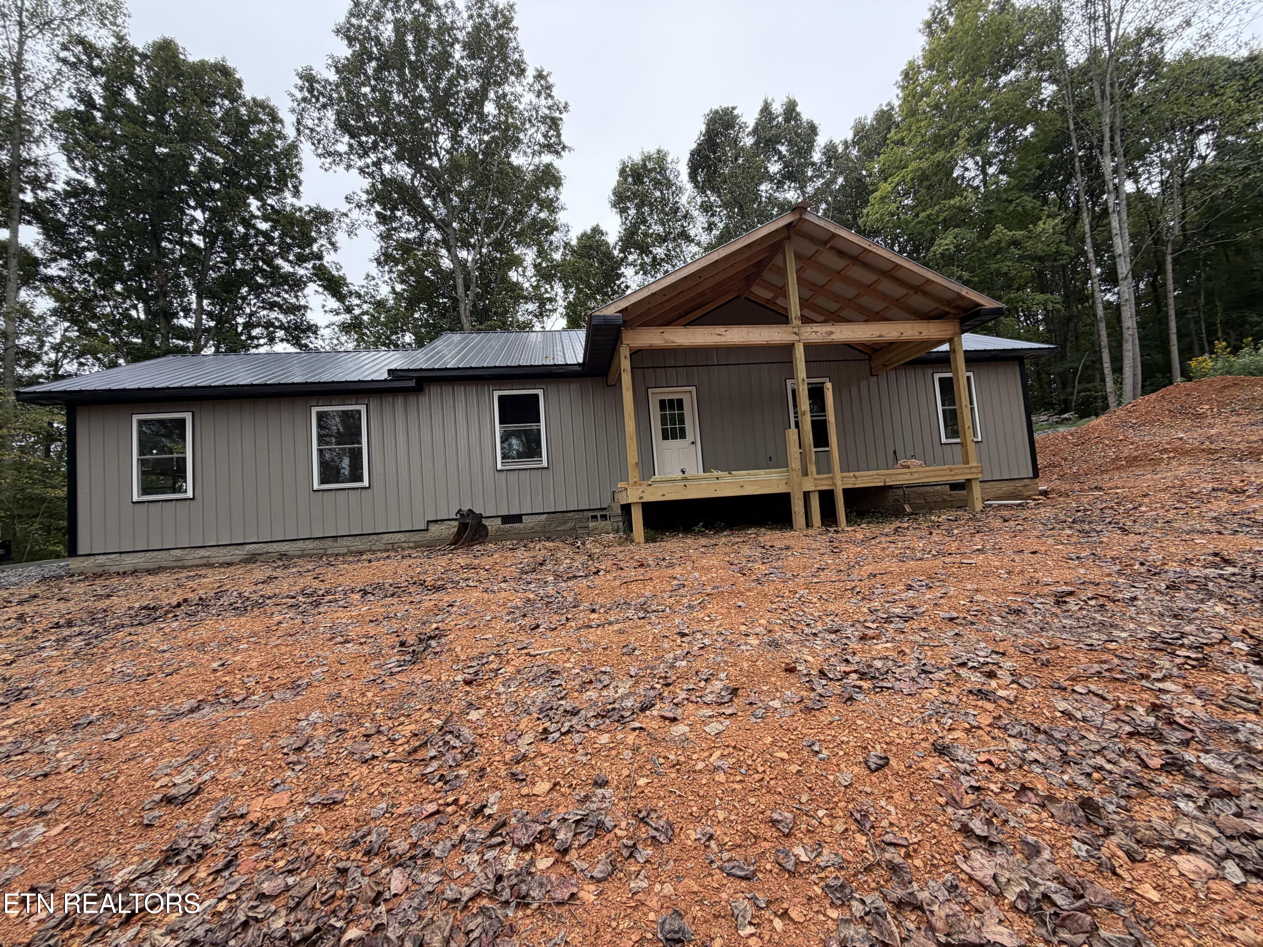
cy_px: 474
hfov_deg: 102.1
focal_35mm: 14
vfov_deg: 85.7
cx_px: 632
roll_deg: +4.5
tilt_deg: +3.5
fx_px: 511
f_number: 2.2
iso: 50
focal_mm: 2.22
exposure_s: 1/157
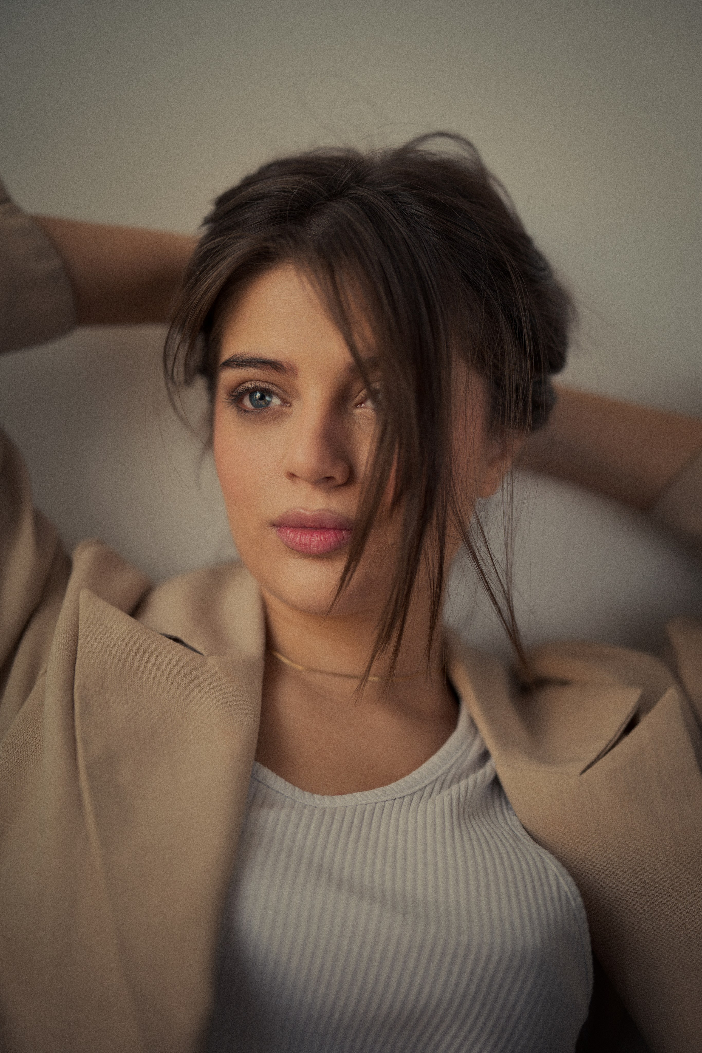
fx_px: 2486
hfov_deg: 16.1
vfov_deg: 23.9
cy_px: 526
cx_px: 351
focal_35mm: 85
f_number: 1.4
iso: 125
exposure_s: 1/400
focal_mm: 85
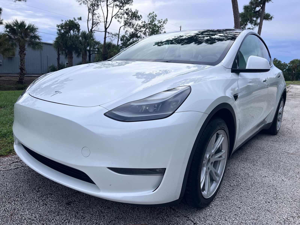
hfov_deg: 67.3
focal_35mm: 26
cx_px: 150
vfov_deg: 53.1
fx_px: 225
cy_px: 112
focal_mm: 5.1
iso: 50
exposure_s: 1/1266
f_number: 1.6
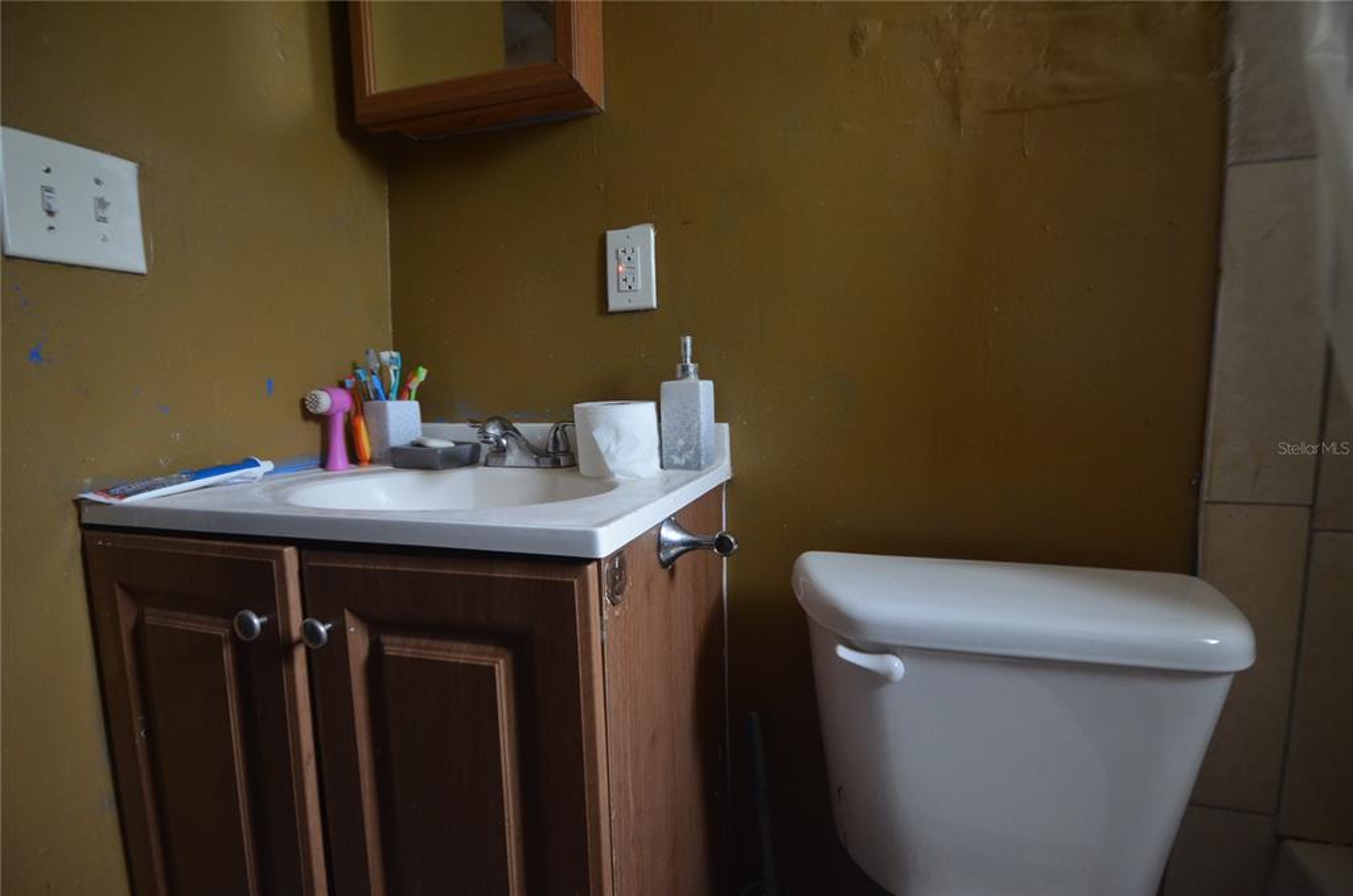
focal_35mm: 15
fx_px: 563
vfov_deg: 77.1
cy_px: 448
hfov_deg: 100.5
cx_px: 676
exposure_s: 1/8
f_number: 4
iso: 800
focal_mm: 10
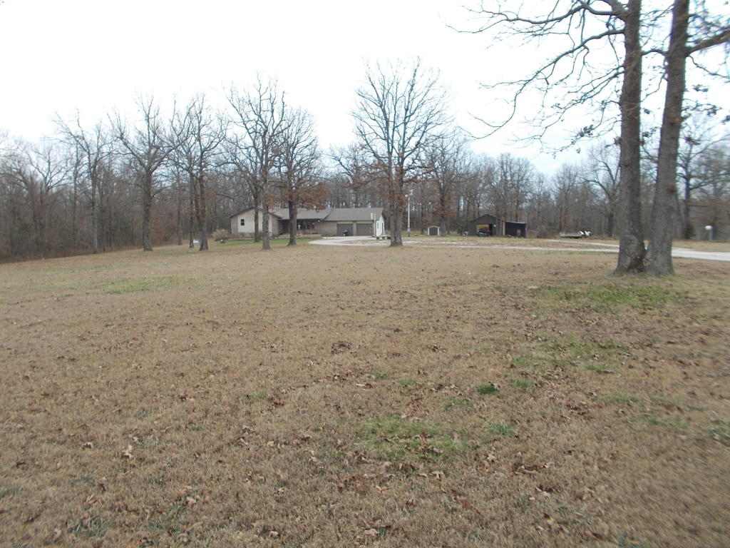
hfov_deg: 67.3
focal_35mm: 26
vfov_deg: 53.1
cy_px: 274
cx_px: 365
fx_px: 548
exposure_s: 1/320
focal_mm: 4.6
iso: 80
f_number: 3.2
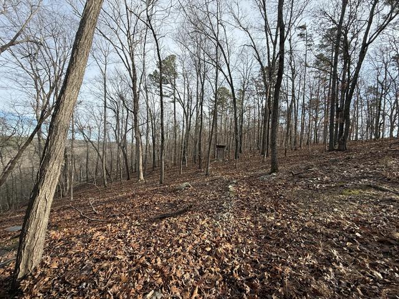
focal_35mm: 14
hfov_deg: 102.1
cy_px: 150
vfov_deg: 85.7
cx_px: 200
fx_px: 161
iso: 50
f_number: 2.2
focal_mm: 2.22
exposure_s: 1/679
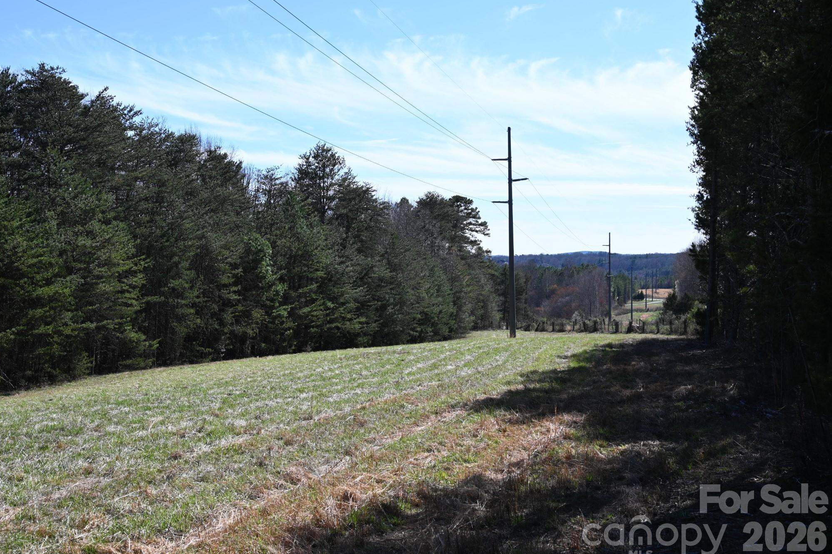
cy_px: 282
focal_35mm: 43
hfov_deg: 45.5
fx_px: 993
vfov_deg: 31.2
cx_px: 406
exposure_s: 1/320
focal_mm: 42
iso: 100
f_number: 6.3
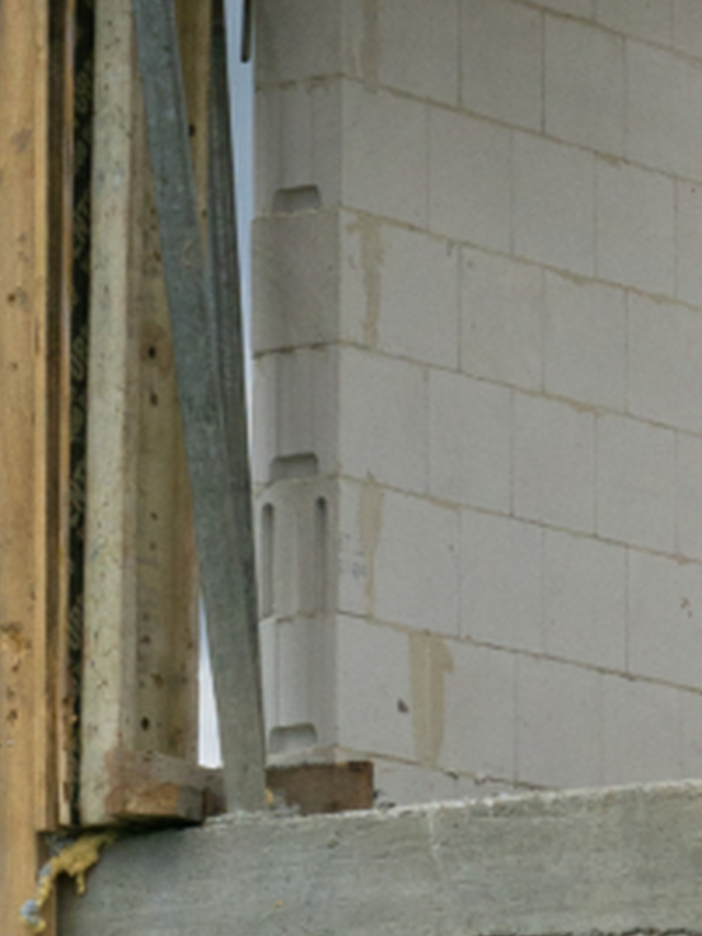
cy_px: 115
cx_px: 545
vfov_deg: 6.5
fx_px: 8274
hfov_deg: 4.9
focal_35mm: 306
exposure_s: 1/1600
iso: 200
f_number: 6.3
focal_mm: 32
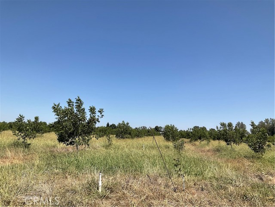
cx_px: 138
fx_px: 230
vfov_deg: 48.2
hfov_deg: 61.7
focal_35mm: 29
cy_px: 104
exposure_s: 1/2320
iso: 16
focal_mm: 3
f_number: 1.8
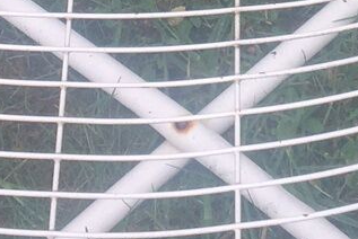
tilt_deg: -55.0
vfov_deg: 7.0
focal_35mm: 190
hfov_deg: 10.8
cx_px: 212
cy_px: -253
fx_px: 1891
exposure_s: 1/487
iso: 25
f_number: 2.2
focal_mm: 4.15
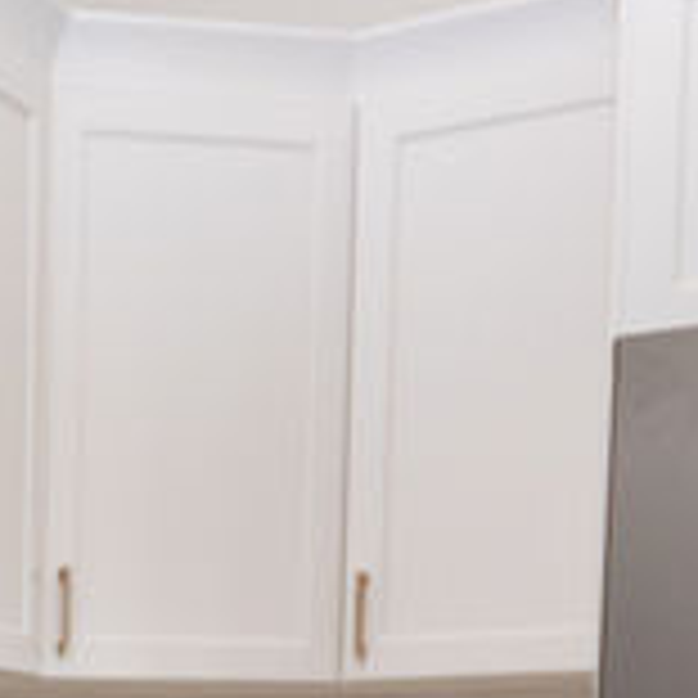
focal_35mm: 84
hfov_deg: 18.0
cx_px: -410
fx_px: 1916
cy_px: 1056
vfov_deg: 18.3
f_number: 4
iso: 100
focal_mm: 10
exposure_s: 1/200
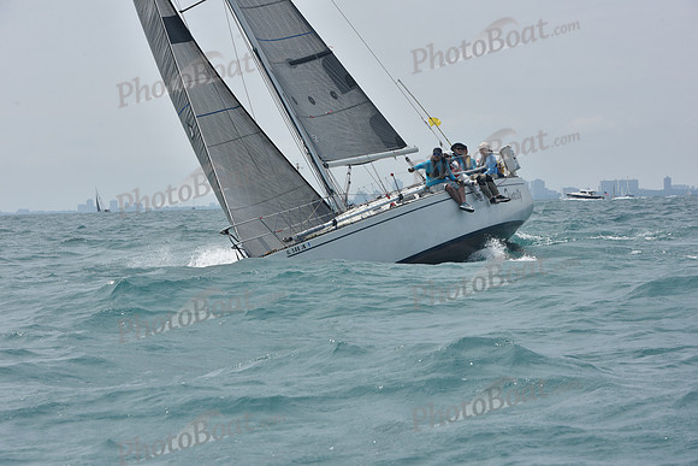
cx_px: 349
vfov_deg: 11.8
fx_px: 2250
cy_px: 233
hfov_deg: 17.6
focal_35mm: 116
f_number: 11
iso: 250
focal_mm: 116
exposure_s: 1/800
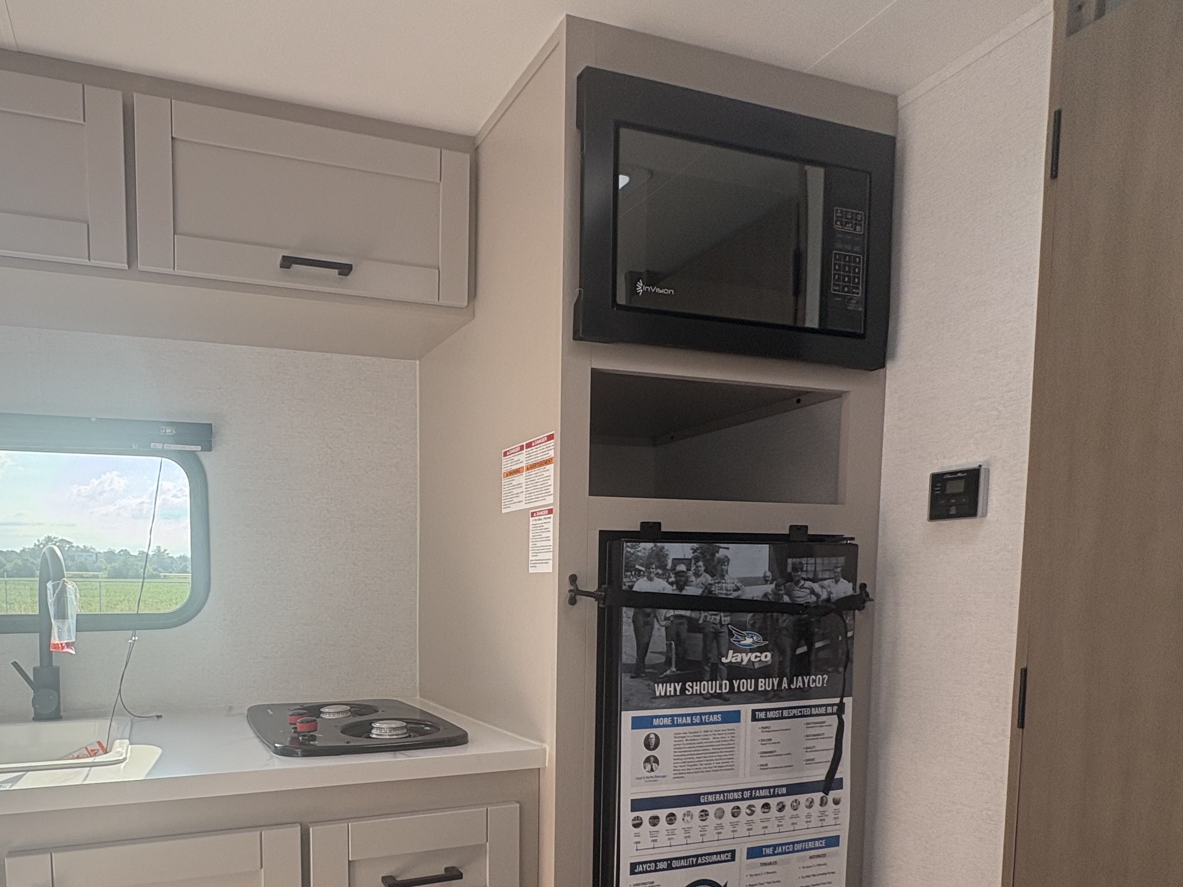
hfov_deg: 73.6
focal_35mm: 22
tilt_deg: -4.8
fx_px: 752
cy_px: 640
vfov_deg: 58.6
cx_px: 378
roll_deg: -0.7
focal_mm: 2.22
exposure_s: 1/125
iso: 64
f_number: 2.2
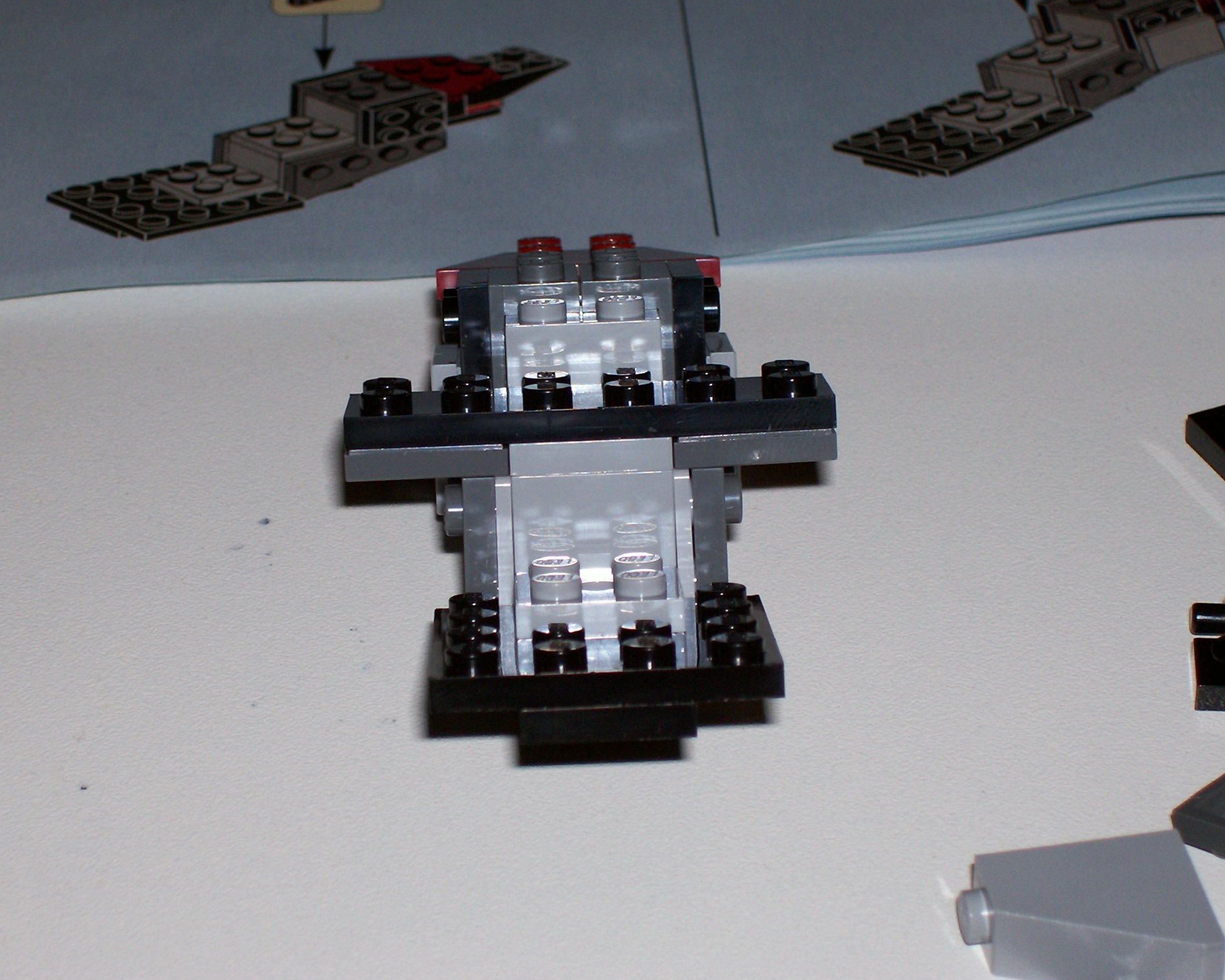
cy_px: 493
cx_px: 578
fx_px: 3879
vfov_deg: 14.4
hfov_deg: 17.9
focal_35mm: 107
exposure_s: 1/89.8
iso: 80
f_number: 4.6
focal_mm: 16.8
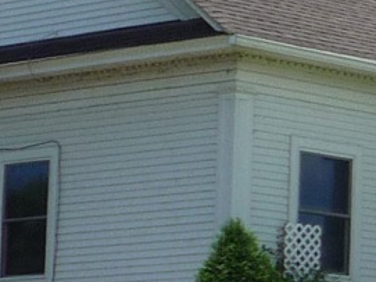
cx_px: 848
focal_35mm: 266
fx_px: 2888
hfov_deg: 7.1
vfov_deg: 5.6
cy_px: 179
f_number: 3.8
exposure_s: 1/800
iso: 100
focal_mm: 6.3
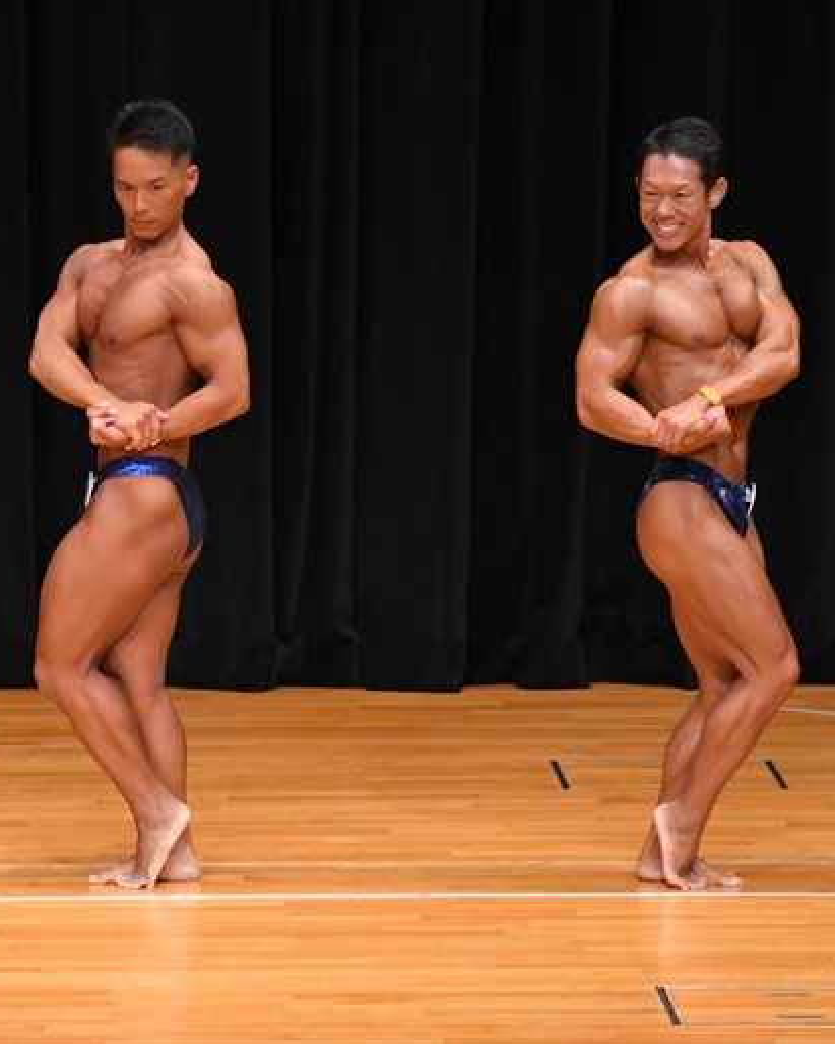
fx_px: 11155
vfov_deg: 5.4
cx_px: 145
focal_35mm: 361
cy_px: 522
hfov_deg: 4.3
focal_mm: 170
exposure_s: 1/400
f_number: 5.6
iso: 4000
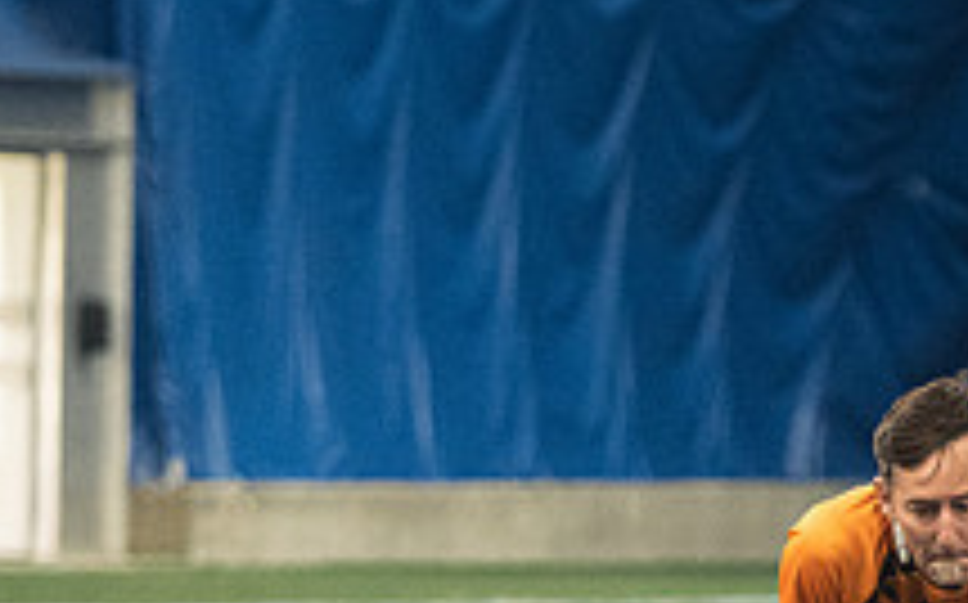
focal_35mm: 503
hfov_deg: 4.2
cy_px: 842
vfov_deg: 2.6
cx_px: 887
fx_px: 13259
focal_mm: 122
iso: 7200
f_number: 2.8
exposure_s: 1/500
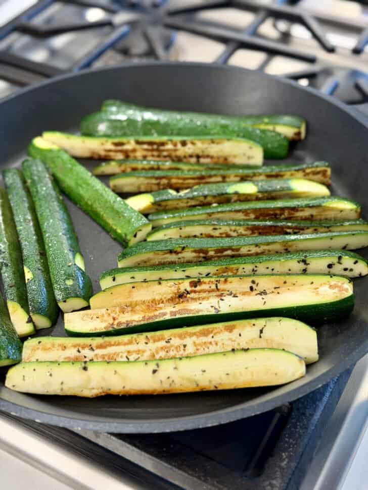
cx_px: 184
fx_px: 681
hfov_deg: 30.3
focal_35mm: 48
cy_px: 245
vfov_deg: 39.7
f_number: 1.8
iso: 80
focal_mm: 6.8
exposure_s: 1/60
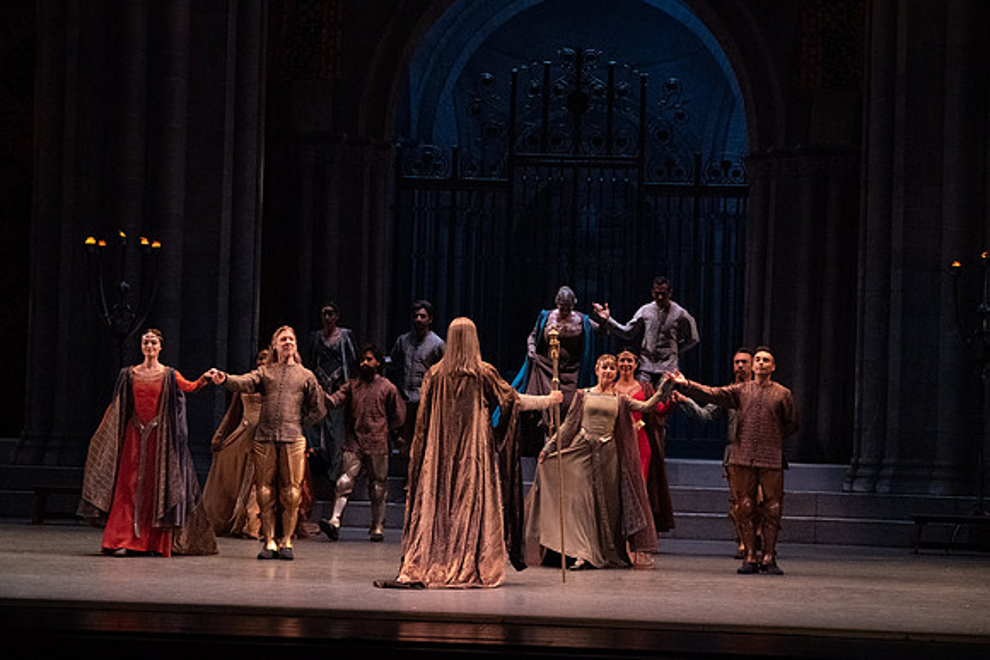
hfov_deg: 16.9
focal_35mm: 121
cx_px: 495
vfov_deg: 11.3
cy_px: 330
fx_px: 3328
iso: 20000
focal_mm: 121
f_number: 9
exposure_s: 1/320
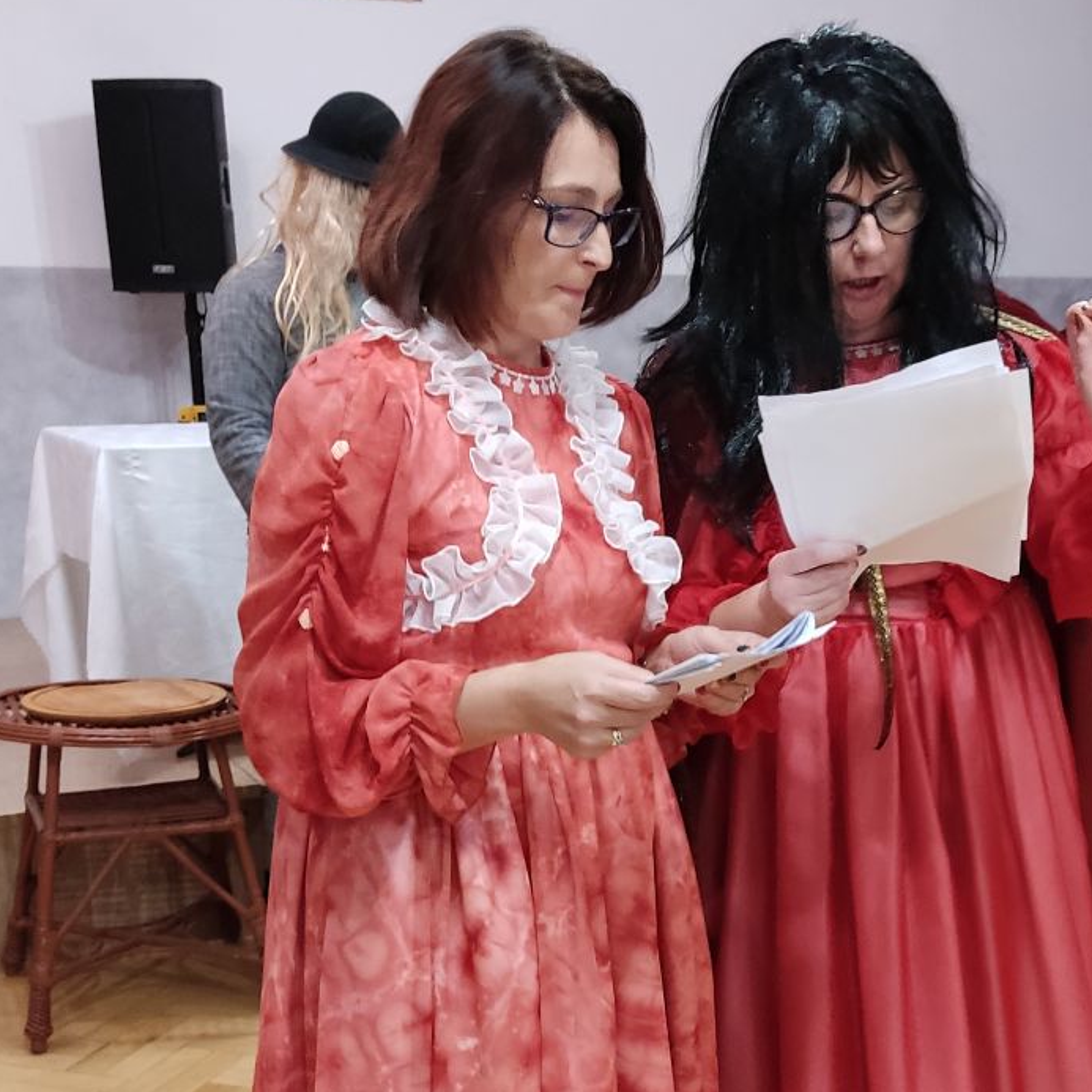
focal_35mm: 51
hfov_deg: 33.0
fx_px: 1820
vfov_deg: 32.9
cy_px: 796
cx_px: 760
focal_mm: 4.71
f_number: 1.79
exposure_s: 1/33
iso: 822
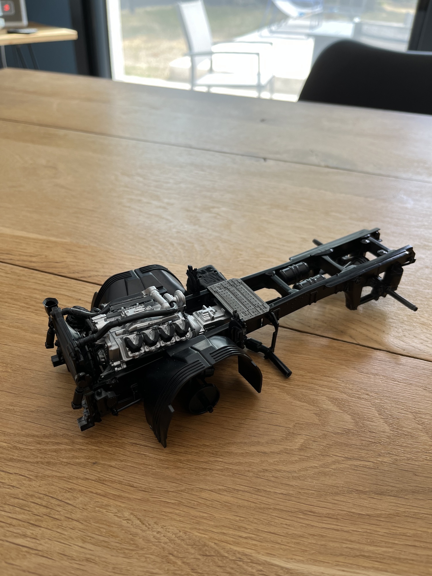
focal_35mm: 26
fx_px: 433
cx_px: 216
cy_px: 288
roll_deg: -2.4
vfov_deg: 67.3
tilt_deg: -35.8
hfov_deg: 53.1
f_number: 1.6
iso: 50
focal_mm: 5.1
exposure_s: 1/121
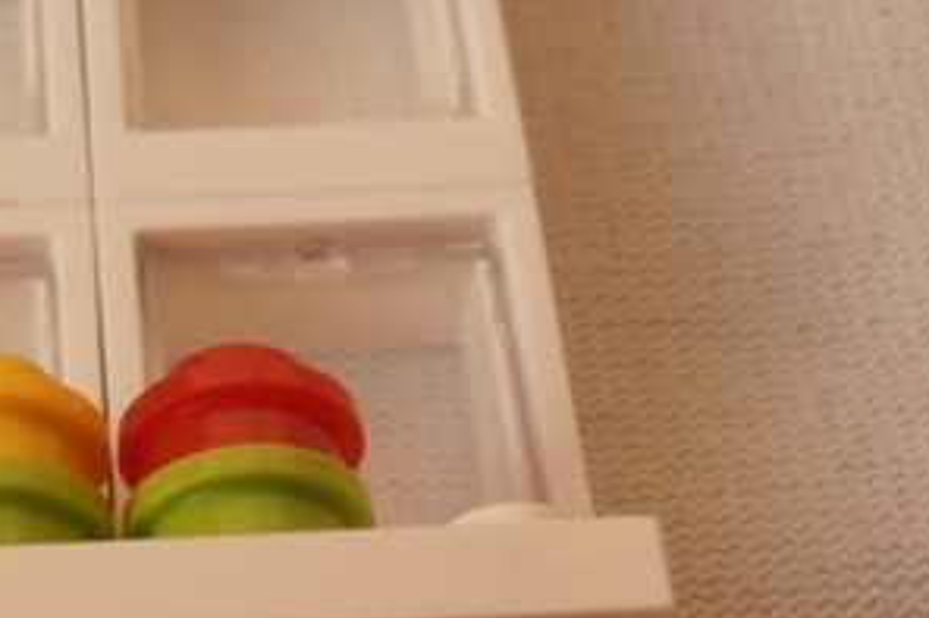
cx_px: 176
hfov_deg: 17.3
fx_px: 3017
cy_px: 353
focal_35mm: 117
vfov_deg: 11.7
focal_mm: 6.61
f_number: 3.9
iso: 80
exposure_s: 1/40
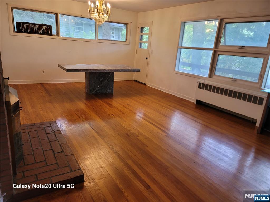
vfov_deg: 54.9
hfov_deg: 69.4
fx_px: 195
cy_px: 101
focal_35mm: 25
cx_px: 135
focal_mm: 7
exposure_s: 1/40
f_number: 1.8
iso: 200
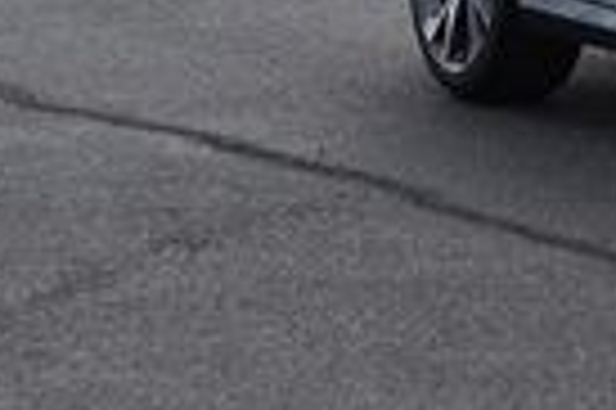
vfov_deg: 4.0
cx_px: 1299
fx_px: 5760
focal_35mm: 337
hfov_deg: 5.9
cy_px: -349
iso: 100
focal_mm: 48
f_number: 8
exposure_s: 1/250
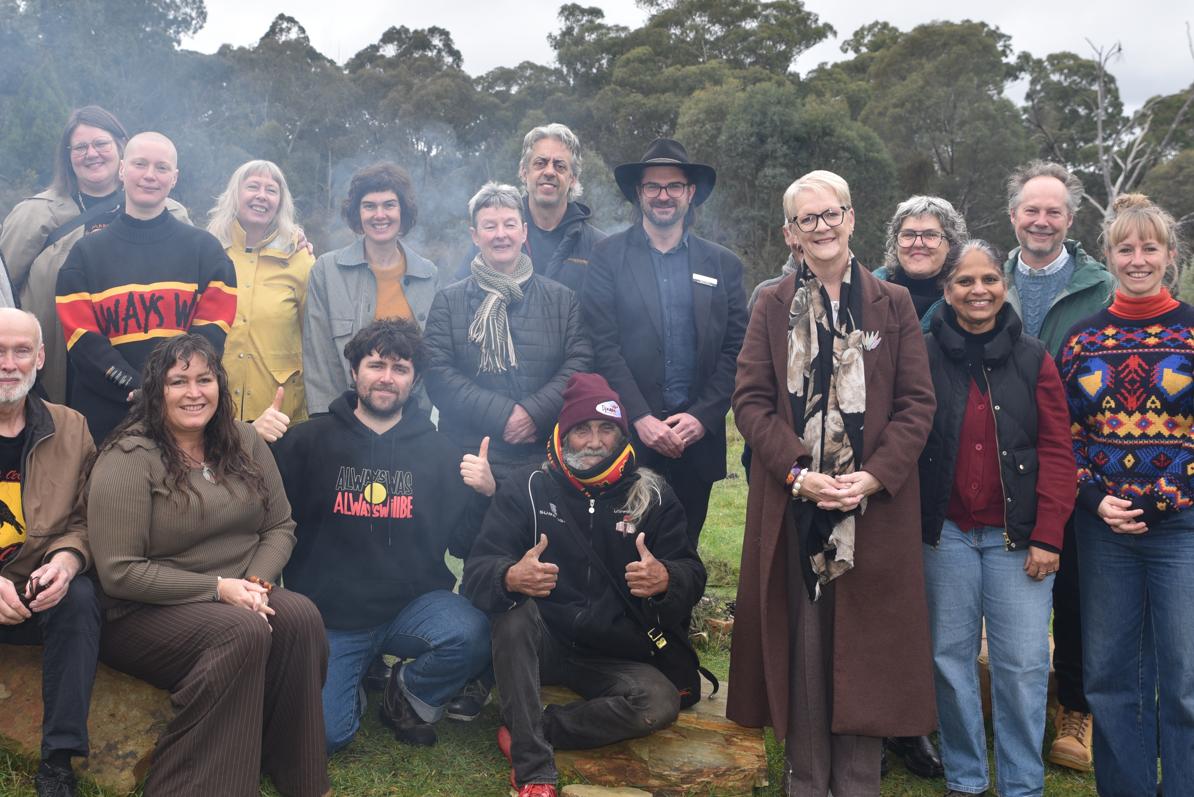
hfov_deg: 46.4
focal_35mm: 42
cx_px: 565
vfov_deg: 31.8
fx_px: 1393
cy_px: 299
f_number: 5.6
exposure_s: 1/125
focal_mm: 32
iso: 125
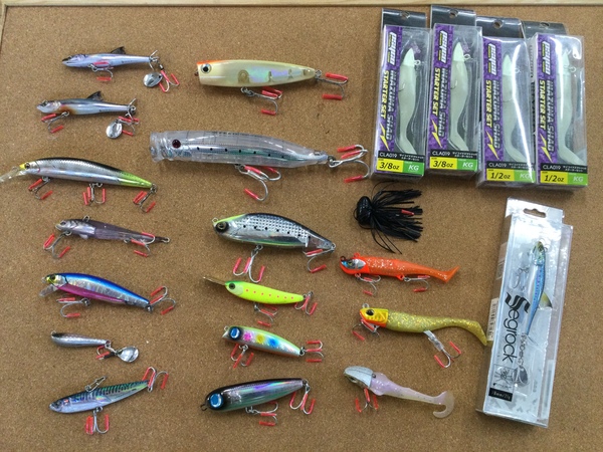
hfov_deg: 58.4
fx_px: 540
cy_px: 226
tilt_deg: -76.6
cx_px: 302
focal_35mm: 31
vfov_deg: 45.4
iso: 40
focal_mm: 3.3
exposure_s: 1/30
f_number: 2.4
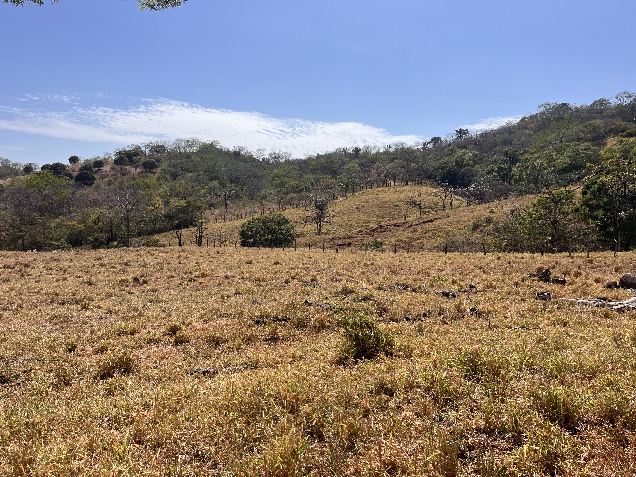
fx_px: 478
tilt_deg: -5.2
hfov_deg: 67.3
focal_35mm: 26
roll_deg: -2.0
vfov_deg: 53.1
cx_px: 318
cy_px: 238
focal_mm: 5.1
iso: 50
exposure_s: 1/5076
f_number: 1.6
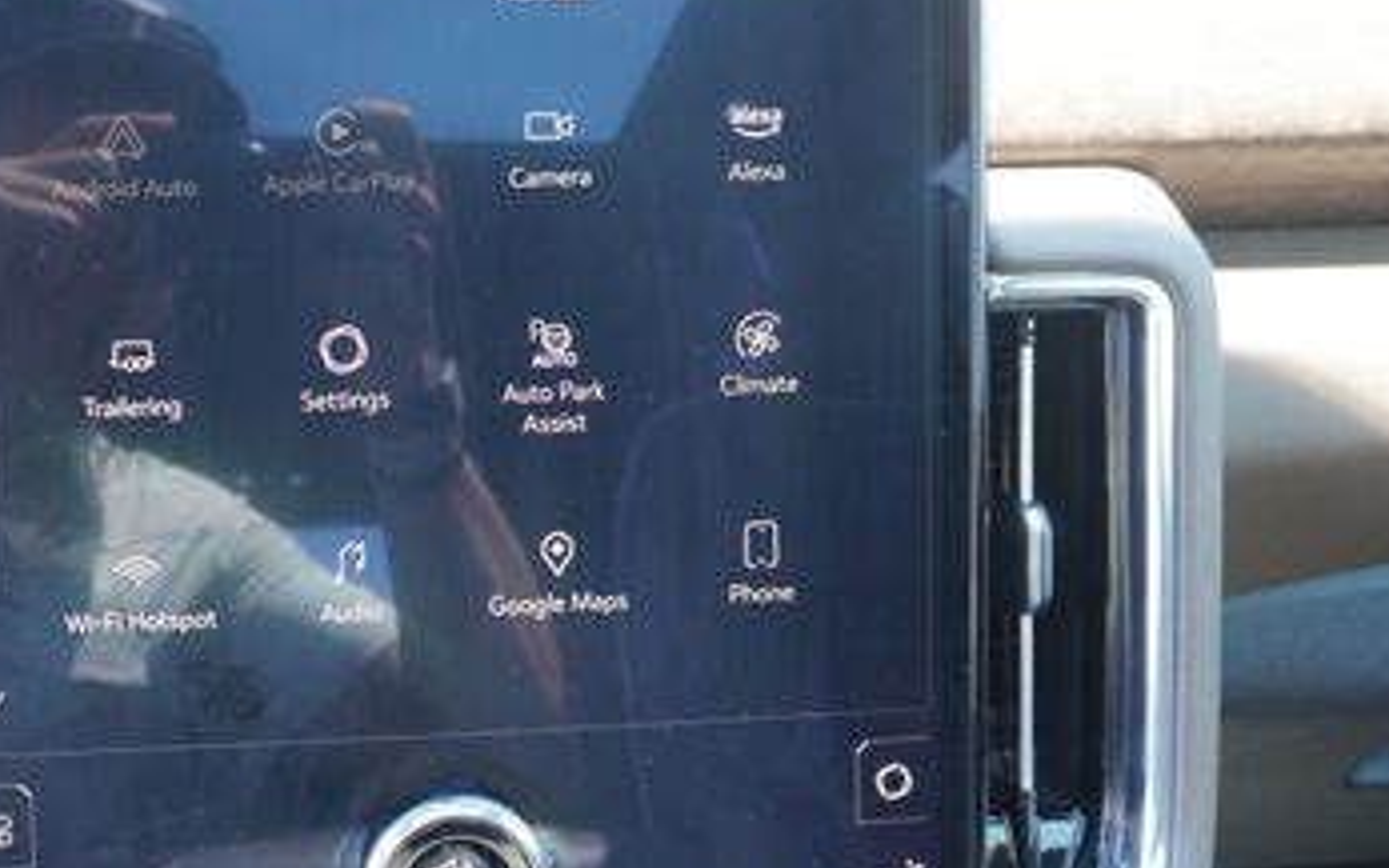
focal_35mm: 48
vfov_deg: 26.9
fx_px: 1815
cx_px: 364
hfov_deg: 40.8
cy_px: 364
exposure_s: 1/60
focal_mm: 17
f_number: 4
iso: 640
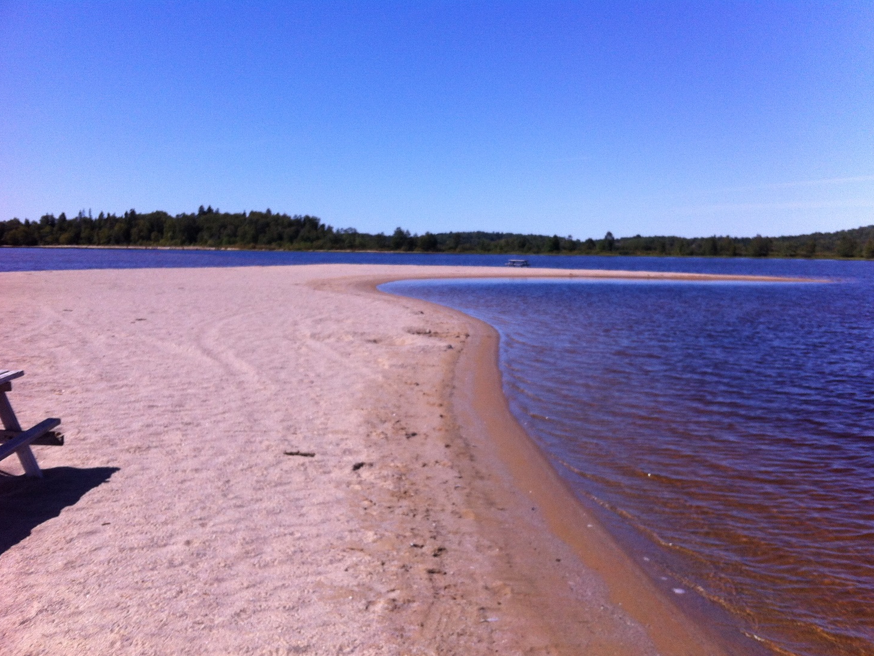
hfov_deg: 51.4
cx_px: 445
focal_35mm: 36
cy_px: 334
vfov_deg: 39.7
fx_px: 909
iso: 80
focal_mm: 3.85
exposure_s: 1/1885
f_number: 2.8
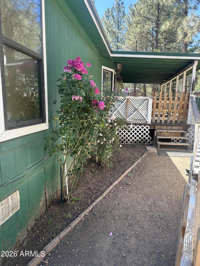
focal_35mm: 24
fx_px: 185
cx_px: 100
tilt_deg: -10.1
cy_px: 133
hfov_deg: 56.8
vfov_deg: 71.6
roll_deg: -1.4
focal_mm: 6.86
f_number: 1.78
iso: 80
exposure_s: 1/343
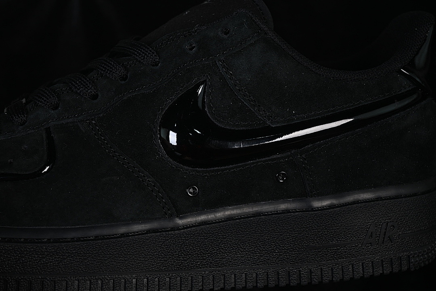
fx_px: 908
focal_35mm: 75
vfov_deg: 18.2
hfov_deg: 27.0
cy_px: 146
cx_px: 218
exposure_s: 1/60
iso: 160
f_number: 6.3
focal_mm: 50
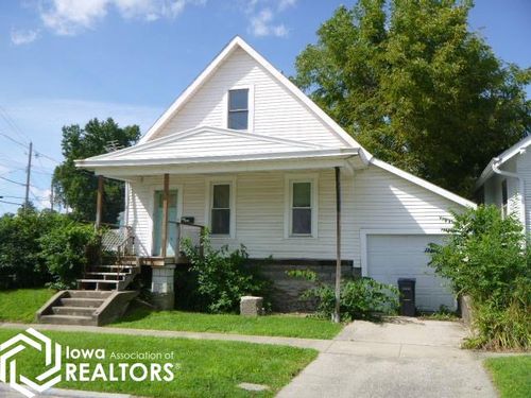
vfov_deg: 42.9
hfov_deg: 55.4
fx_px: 506
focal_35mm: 33
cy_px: 199
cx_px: 266
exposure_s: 1/320
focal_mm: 5.9
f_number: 4.3
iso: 100
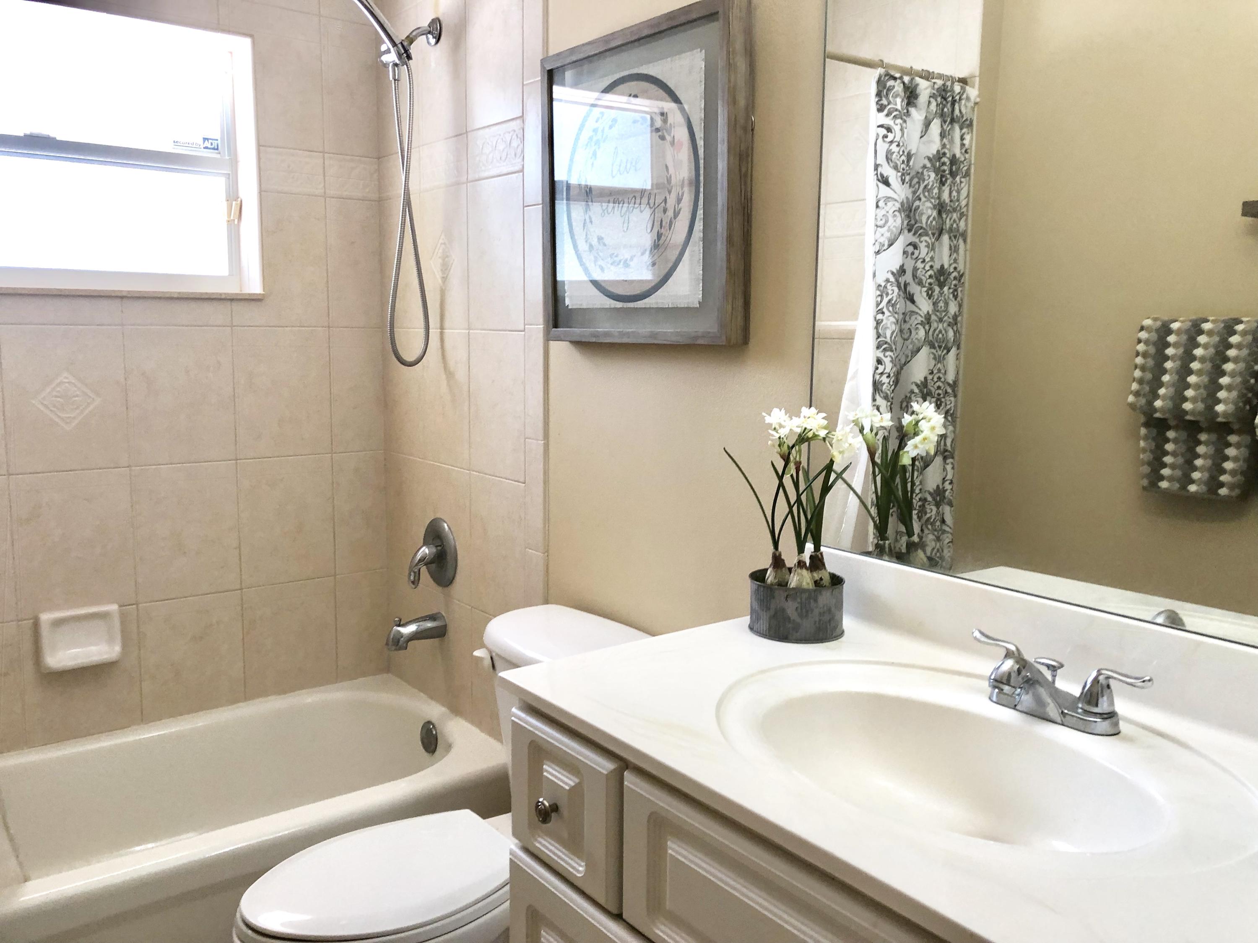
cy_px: 472
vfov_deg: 49.7
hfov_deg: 63.4
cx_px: 629
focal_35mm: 28
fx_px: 1018
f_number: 1.8
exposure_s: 1/30
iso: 25
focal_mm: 4
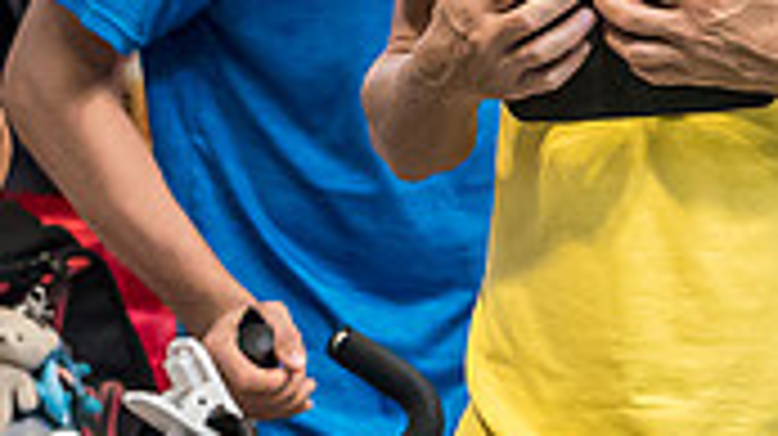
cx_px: 866
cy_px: -338
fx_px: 42010
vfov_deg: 0.6
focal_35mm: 2038
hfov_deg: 1.1
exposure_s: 1/200
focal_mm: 200
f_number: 5
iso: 3200
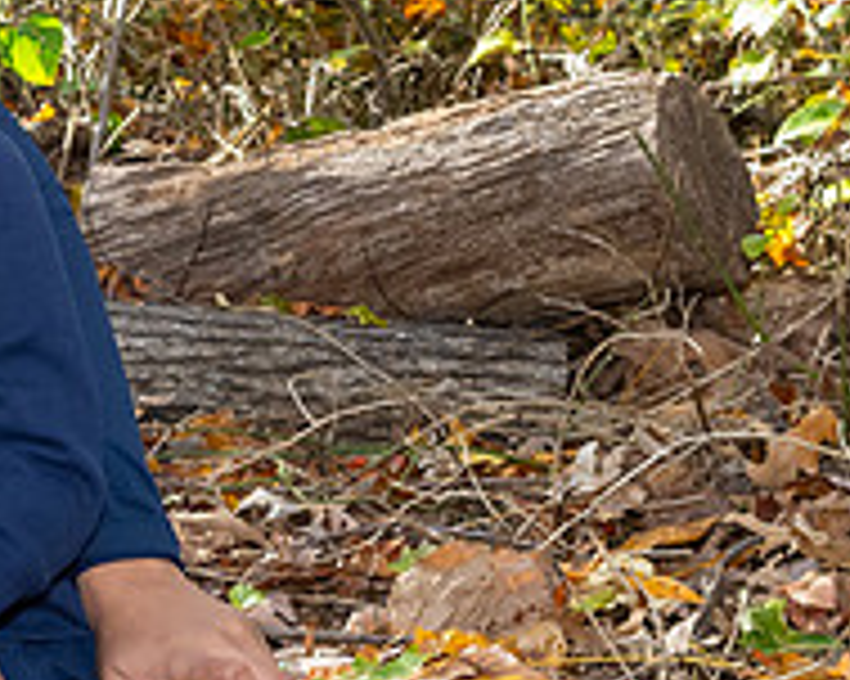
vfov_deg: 10.2
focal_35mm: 151
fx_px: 3797
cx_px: -199
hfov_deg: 12.4
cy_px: 203
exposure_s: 1/250
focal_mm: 30
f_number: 7.1
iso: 800
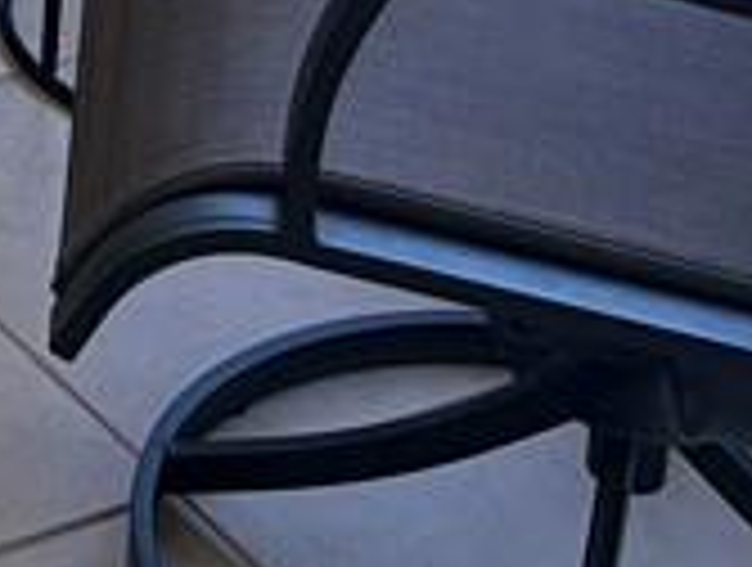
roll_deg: +0.6
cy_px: -1120
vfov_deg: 8.1
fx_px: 3462
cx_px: -720
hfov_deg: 11.3
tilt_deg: -10.2
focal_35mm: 159
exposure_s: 1/329
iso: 50
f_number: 1.6
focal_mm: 5.96
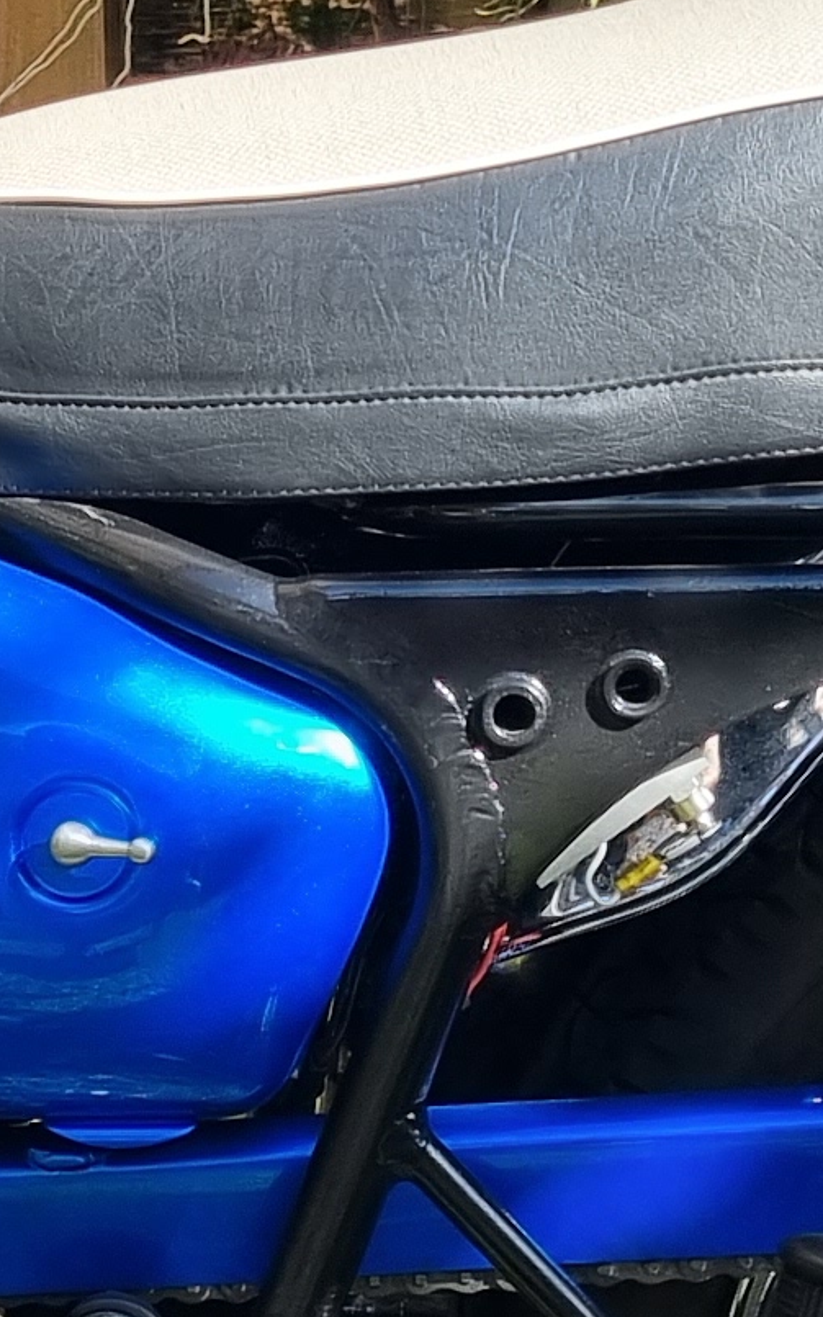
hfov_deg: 9.3
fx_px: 4953
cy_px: 1165
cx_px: -371
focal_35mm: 138
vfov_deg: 15.0
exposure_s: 1/792
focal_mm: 5.4
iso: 50
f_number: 1.8
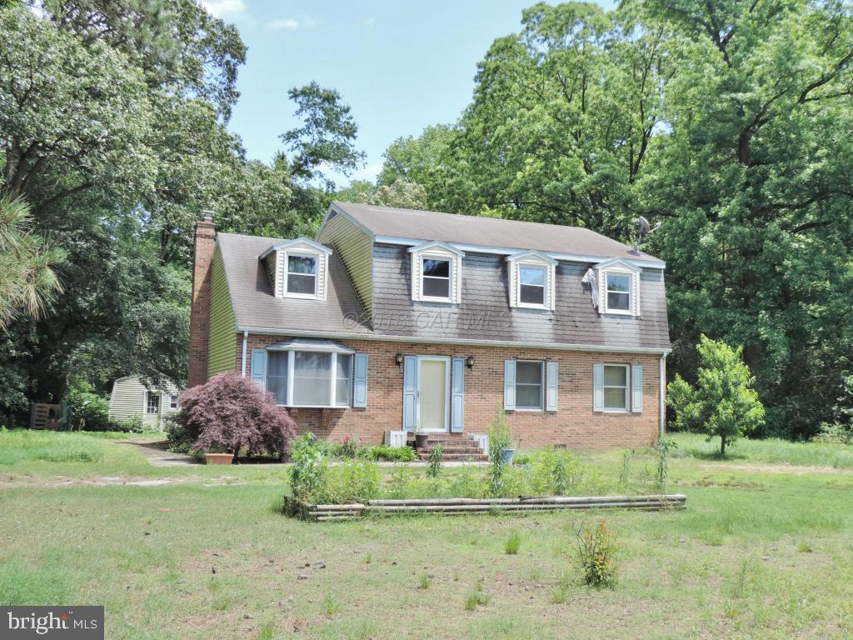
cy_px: 320
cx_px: 426
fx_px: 862
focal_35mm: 35
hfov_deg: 52.6
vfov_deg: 40.7
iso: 80
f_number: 3.3
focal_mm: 6.2
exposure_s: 1/320
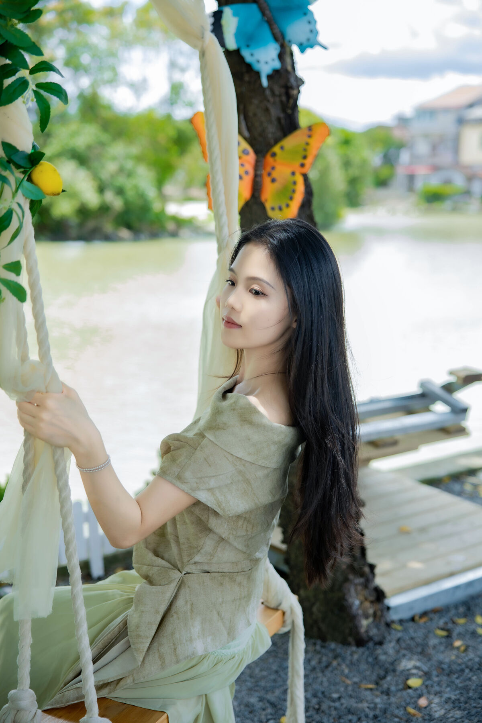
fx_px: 1004
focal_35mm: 50
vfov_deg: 39.6
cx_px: 241
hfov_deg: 27.0
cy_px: 362
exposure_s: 1/250
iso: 100
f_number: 2.8
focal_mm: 50
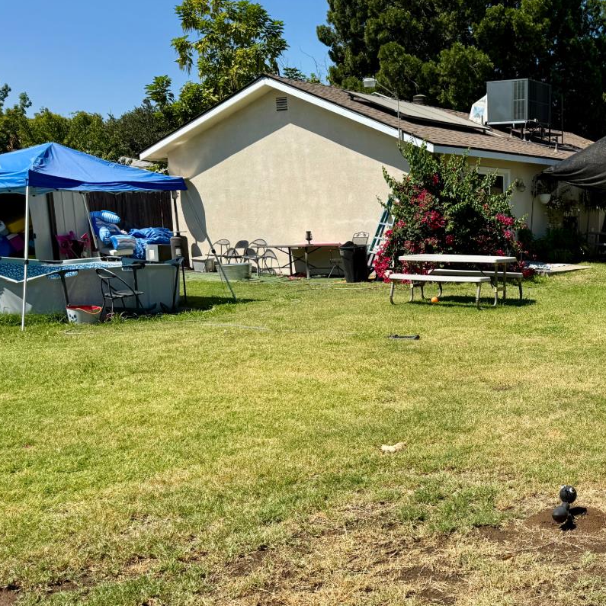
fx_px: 792
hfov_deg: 38.8
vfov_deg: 41.7
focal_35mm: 40
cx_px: 552
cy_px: 365
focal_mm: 6.76
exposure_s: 1/5714
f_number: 1.78
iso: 80
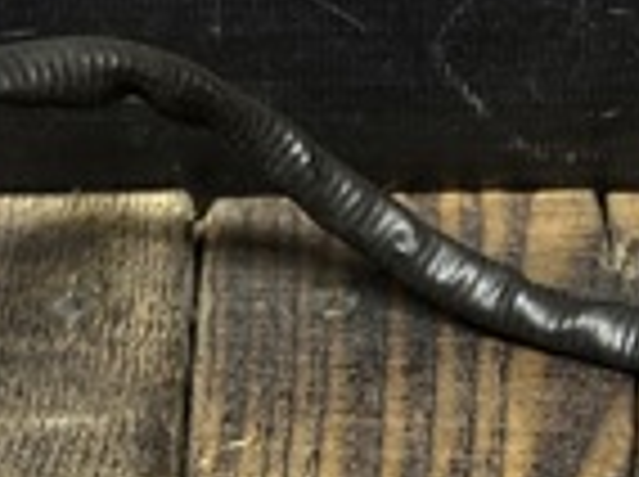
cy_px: 205
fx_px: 2156
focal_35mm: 117
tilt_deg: -25.2
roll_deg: +0.4
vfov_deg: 12.6
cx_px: 364
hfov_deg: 16.9
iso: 200
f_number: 1.5
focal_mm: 5.7
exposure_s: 1/50
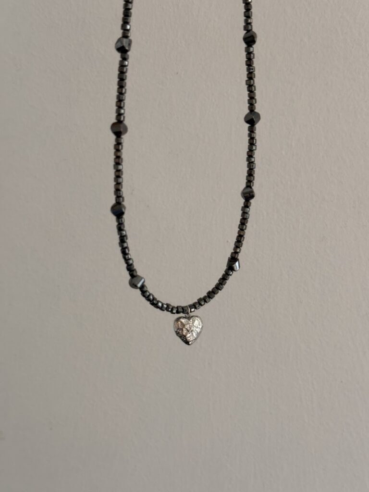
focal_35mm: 48
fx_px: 682
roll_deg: -1.3
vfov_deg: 39.7
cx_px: 184
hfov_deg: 30.3
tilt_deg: -10.4
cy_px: 246
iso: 80
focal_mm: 6.76
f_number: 1.78
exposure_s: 1/121
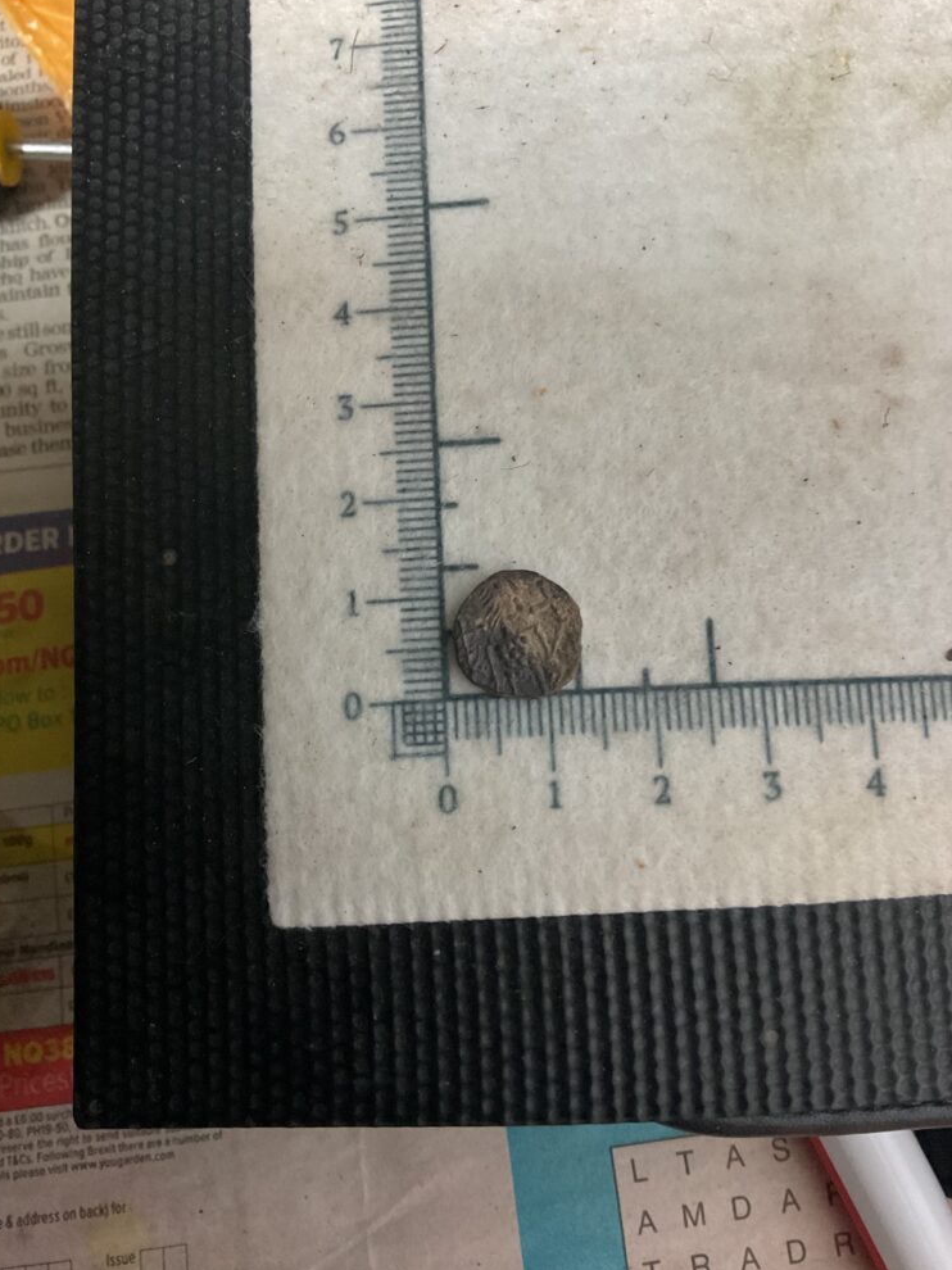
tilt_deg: -75.8
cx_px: 480
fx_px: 1101
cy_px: 618
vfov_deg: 60.0
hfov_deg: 46.8
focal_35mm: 30
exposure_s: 1/25
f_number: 1.8
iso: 250
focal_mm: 3
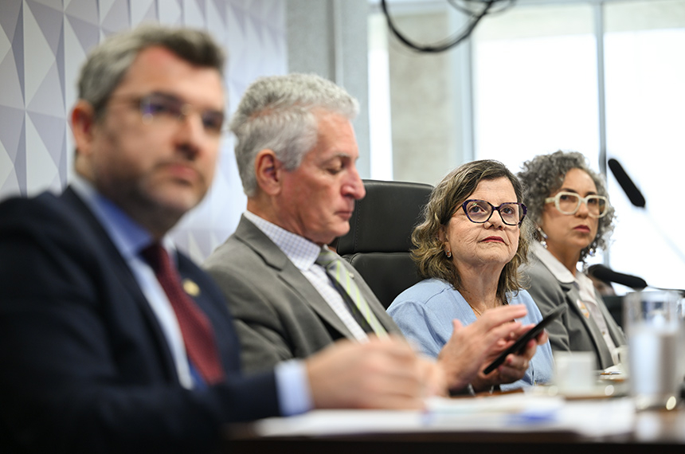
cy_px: 227
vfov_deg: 13.4
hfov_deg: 20.1
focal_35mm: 102
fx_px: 1937
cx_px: 342
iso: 400
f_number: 2.8
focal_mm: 102
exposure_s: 1/60
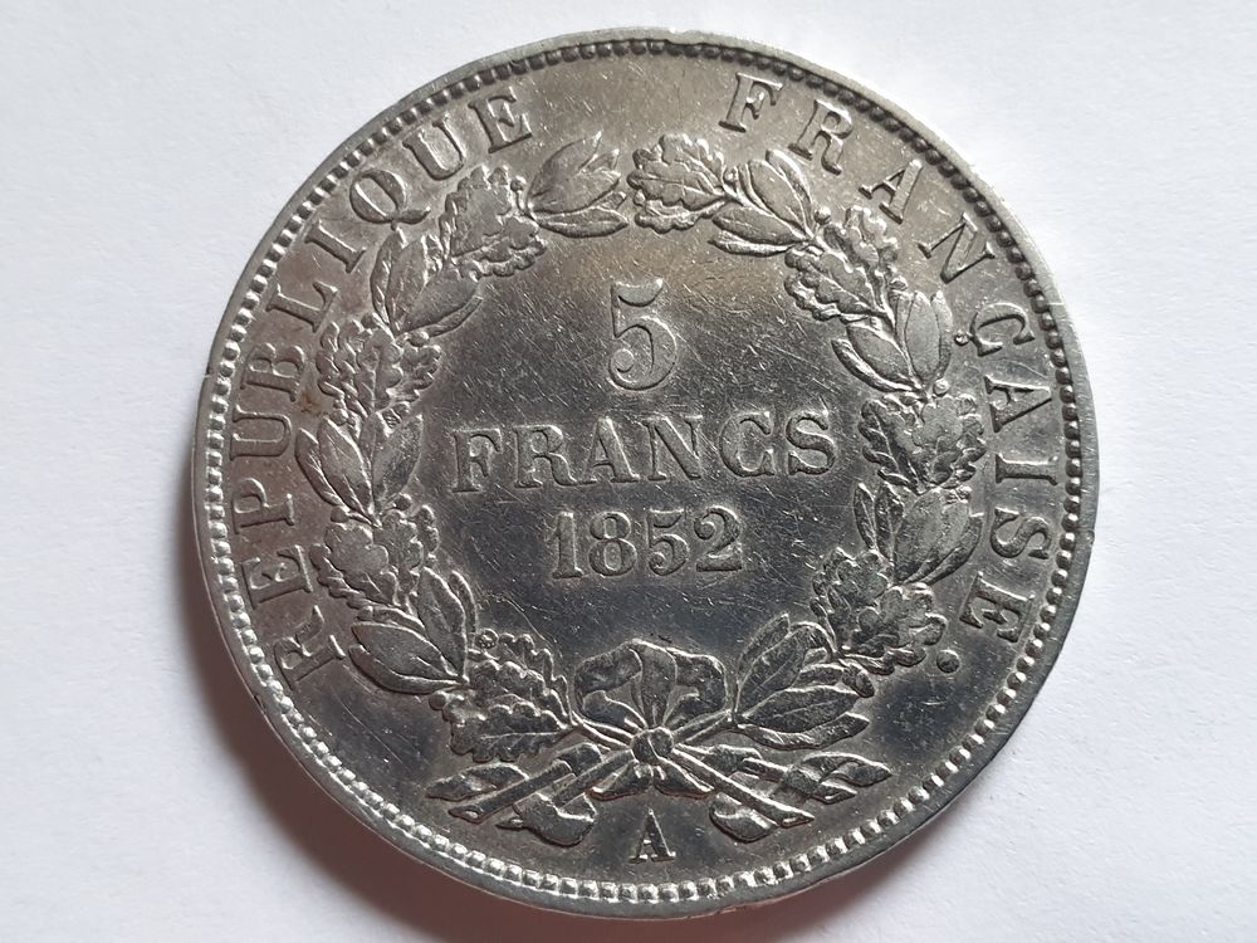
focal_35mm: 26
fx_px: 944
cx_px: 628
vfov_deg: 53.1
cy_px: 472
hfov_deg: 67.3
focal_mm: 4.3
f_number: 2.4
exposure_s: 1/60
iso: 400
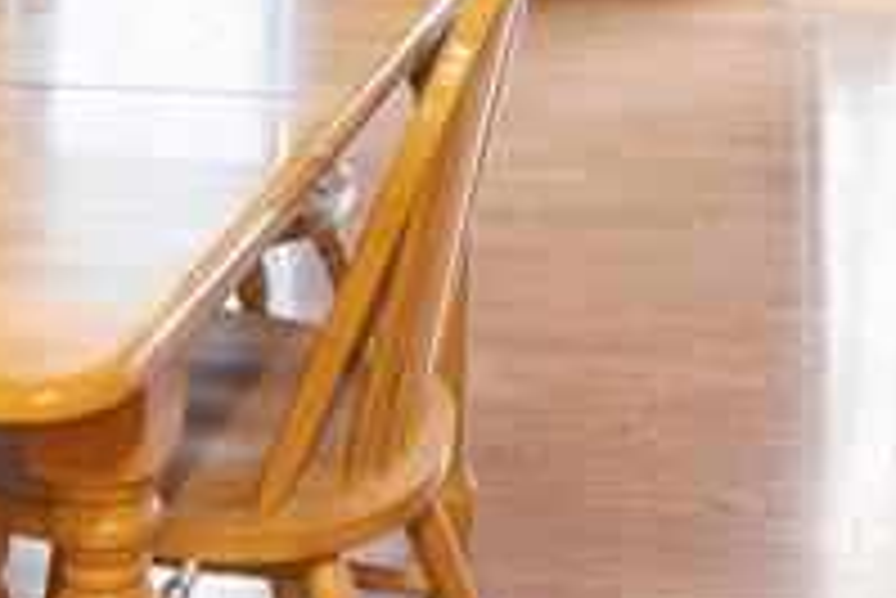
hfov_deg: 13.3
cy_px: -465
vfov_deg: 8.6
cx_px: 621
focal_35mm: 154
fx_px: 3836
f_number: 9
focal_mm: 30
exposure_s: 1/1.25
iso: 320
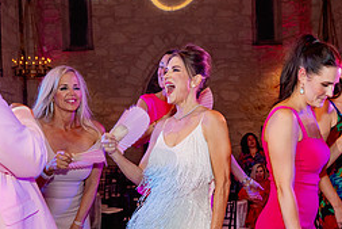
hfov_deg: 36.2
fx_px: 523
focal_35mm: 55
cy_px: 155
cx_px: 177
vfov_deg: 24.5
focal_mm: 24
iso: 1250
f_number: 3.5
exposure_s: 1/160
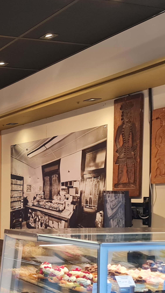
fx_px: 420
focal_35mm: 54
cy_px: 214
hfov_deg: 18.4
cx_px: -113
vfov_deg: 37.7
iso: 100
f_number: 1.8
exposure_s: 1/100
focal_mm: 7
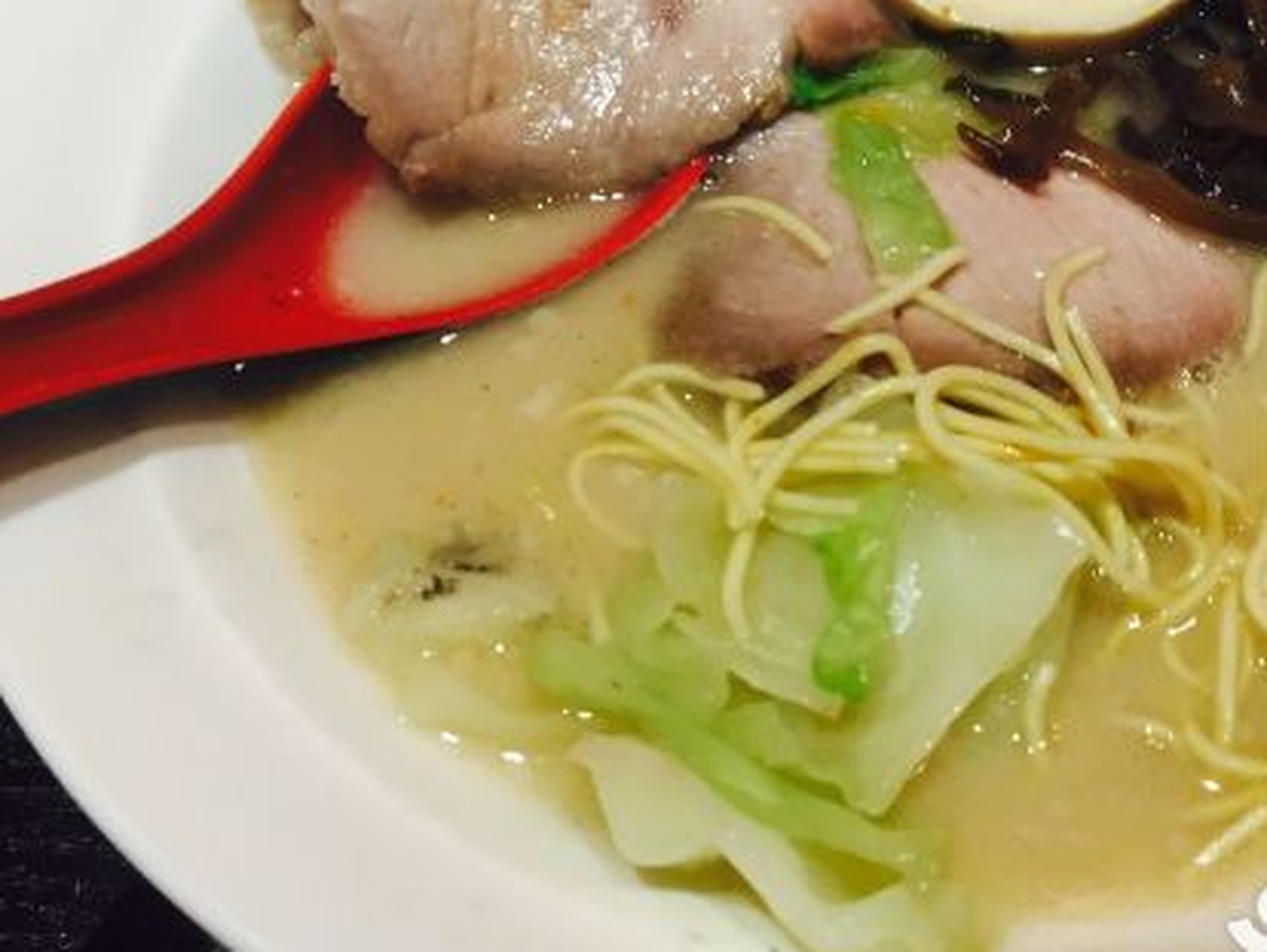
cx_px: 924
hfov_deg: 38.1
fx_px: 1795
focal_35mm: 49
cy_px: 311
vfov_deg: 29.5
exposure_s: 1/33
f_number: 2.2
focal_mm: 4.15
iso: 40
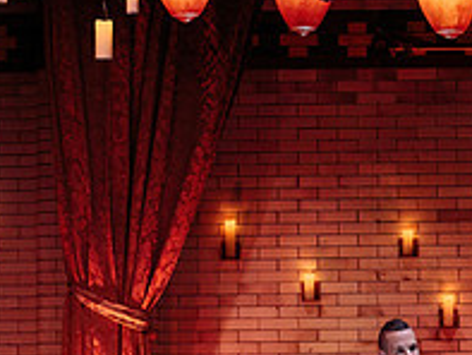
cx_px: 393
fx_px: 2783
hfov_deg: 9.7
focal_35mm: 204
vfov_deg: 7.3
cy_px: 277
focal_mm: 70
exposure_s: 1/80
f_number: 3.5
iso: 2000
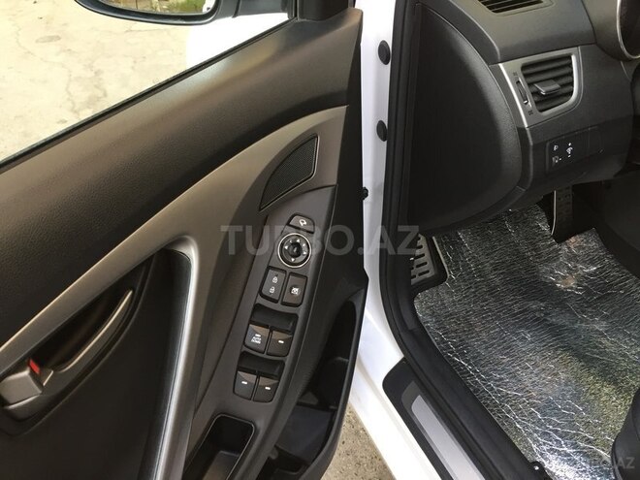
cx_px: 320
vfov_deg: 48.2
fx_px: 536
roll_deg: +4.1
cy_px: 240
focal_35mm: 29
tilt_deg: -35.9
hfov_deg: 61.7
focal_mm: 4.15
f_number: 2.2
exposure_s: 1/33
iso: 50
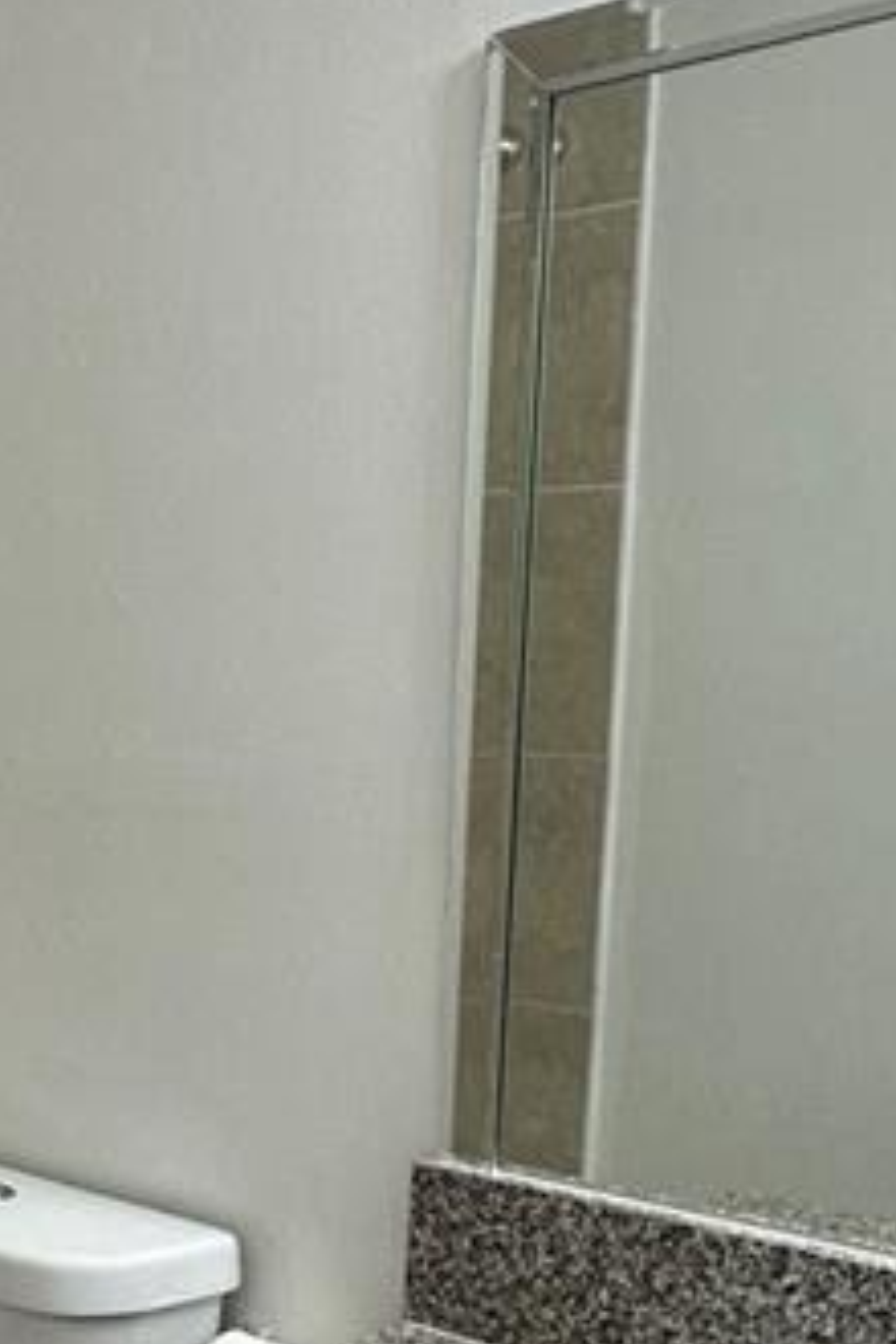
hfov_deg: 23.2
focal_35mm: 53
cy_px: 986
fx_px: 1979
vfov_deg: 36.7
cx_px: -200
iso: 64
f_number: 2.2
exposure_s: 1/60
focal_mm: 2.22
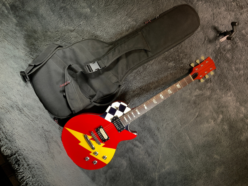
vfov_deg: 48.2
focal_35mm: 29
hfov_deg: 61.7
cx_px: 124
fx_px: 208
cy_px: 93
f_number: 1.8
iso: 50
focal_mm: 3
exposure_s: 1/104
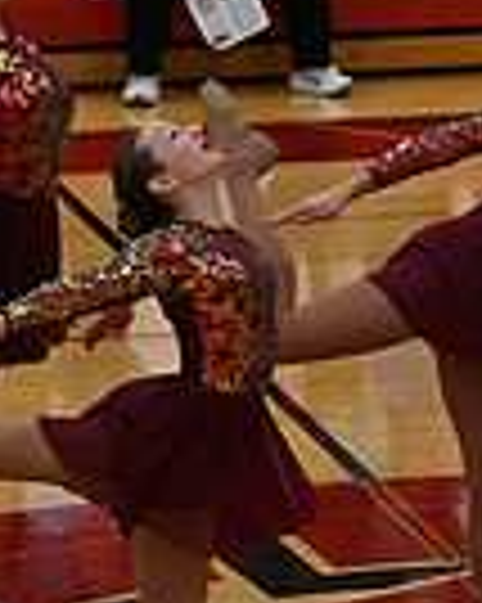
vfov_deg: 4.5
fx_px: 7605
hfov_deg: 3.6
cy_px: 439
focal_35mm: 426
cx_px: 1297
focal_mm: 70
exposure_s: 1/400
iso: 3200
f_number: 4
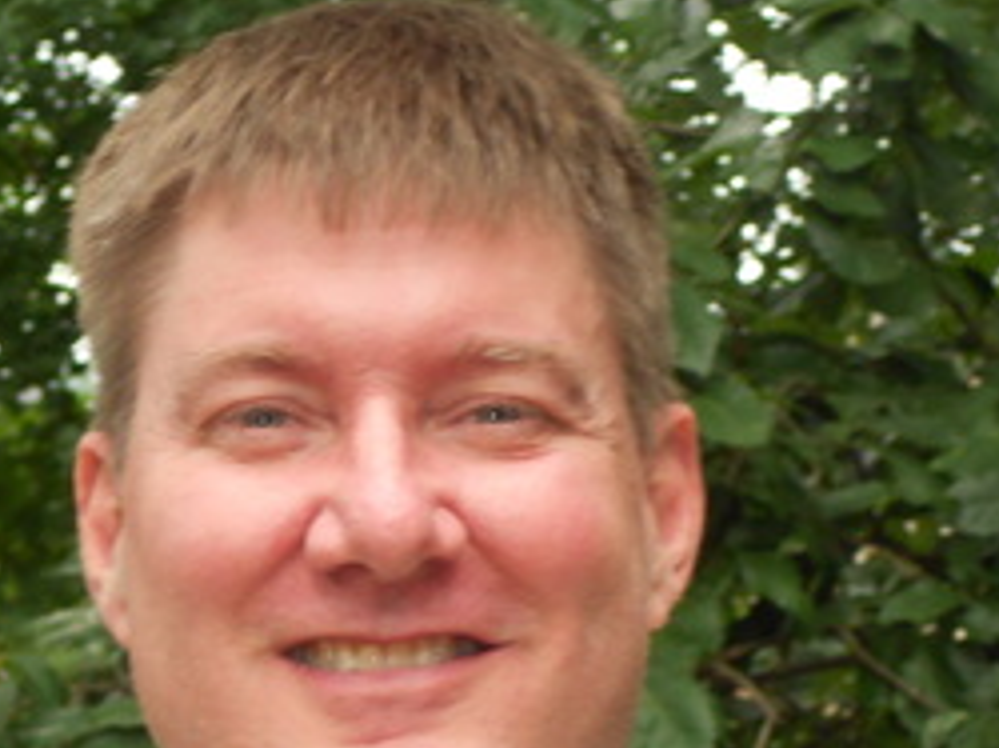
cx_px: 392
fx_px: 6257
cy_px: 640
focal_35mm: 217
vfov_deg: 6.8
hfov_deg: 9.1
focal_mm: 20.1
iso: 200
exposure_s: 1/60
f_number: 6
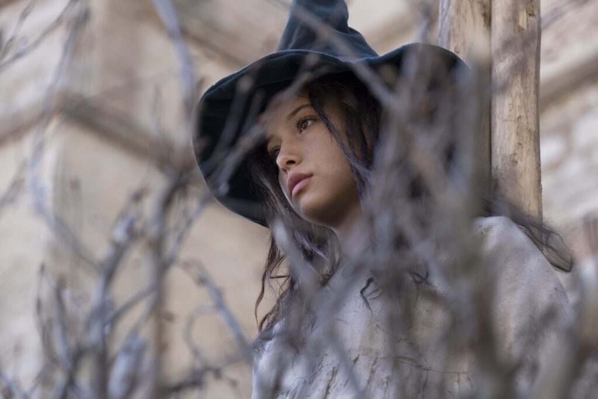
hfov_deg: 14.0
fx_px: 2442
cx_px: 299
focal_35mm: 147
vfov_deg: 9.3
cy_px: 200
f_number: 4
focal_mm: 98.2
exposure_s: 1/1000
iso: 800
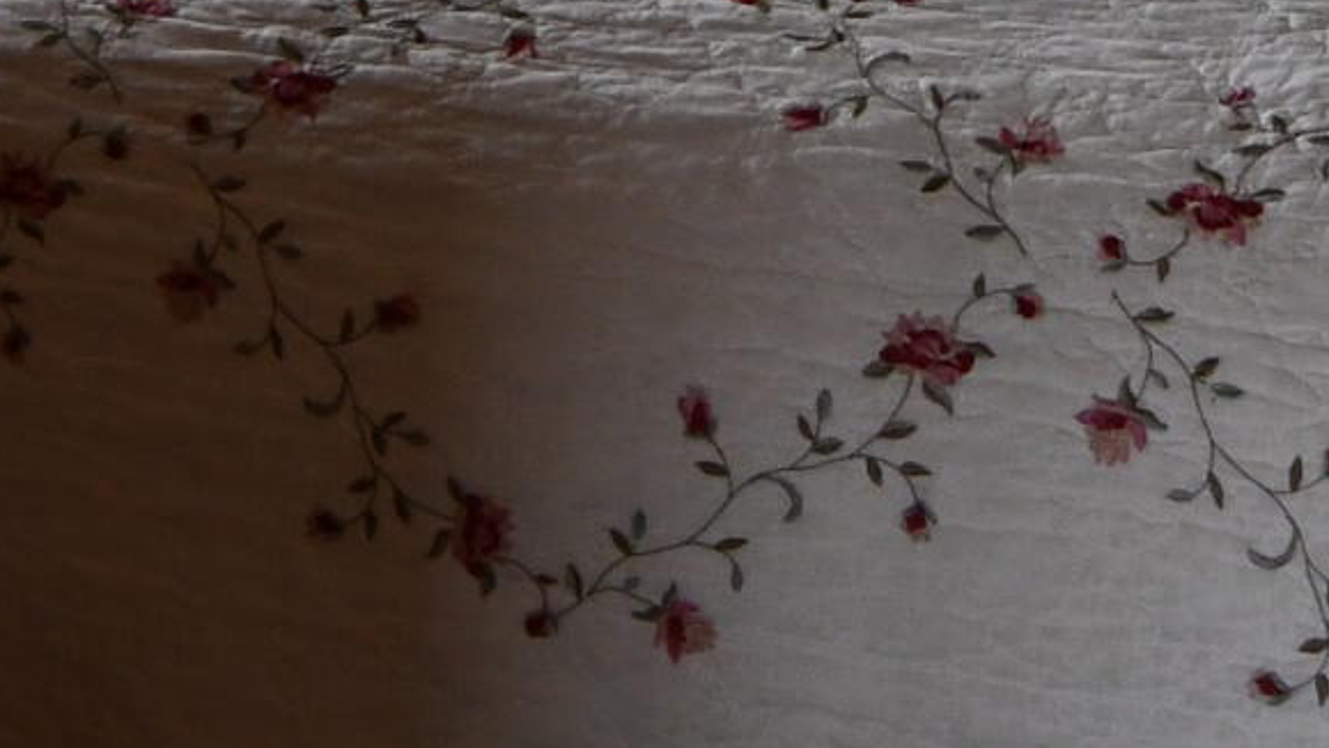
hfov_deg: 18.8
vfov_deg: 9.3
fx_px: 4018
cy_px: -1191
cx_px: 549
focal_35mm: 114
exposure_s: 1/200
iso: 800
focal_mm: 14
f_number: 2.8
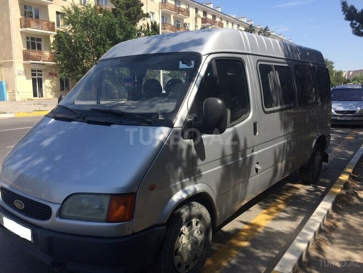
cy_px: 136
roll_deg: -0.2
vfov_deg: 48.2
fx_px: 304
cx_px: 182
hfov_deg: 61.7
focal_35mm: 29
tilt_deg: -9.5
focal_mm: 4.15
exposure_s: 1/1642
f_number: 2.2
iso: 32
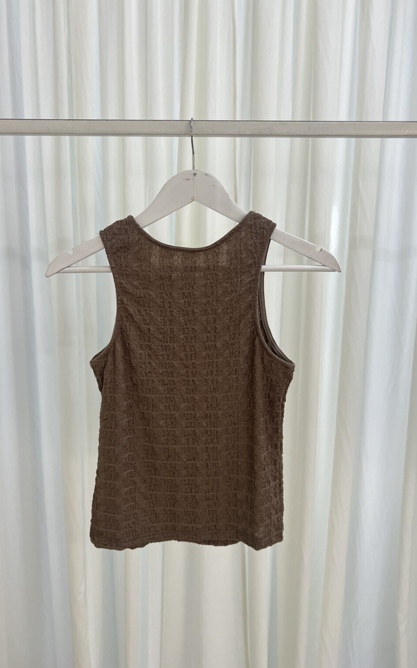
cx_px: 191
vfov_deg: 64.6
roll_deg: -0.2
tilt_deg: -9.7
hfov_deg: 43.1
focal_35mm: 29
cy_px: 332
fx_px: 528
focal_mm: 5.7
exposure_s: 1/100
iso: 125
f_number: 1.5
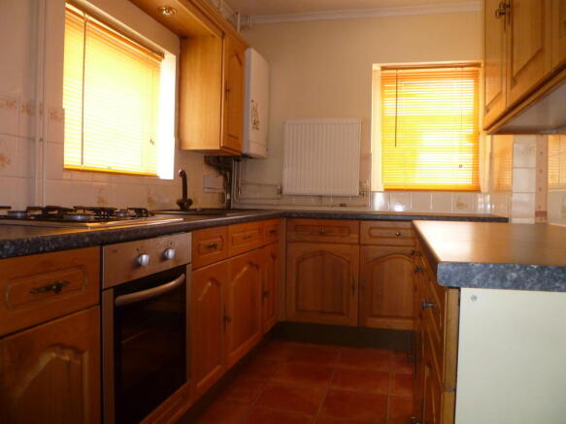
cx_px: 283
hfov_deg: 63.5
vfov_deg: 49.7
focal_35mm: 28
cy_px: 212
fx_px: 458
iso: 250
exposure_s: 1/30
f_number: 3.3
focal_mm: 5
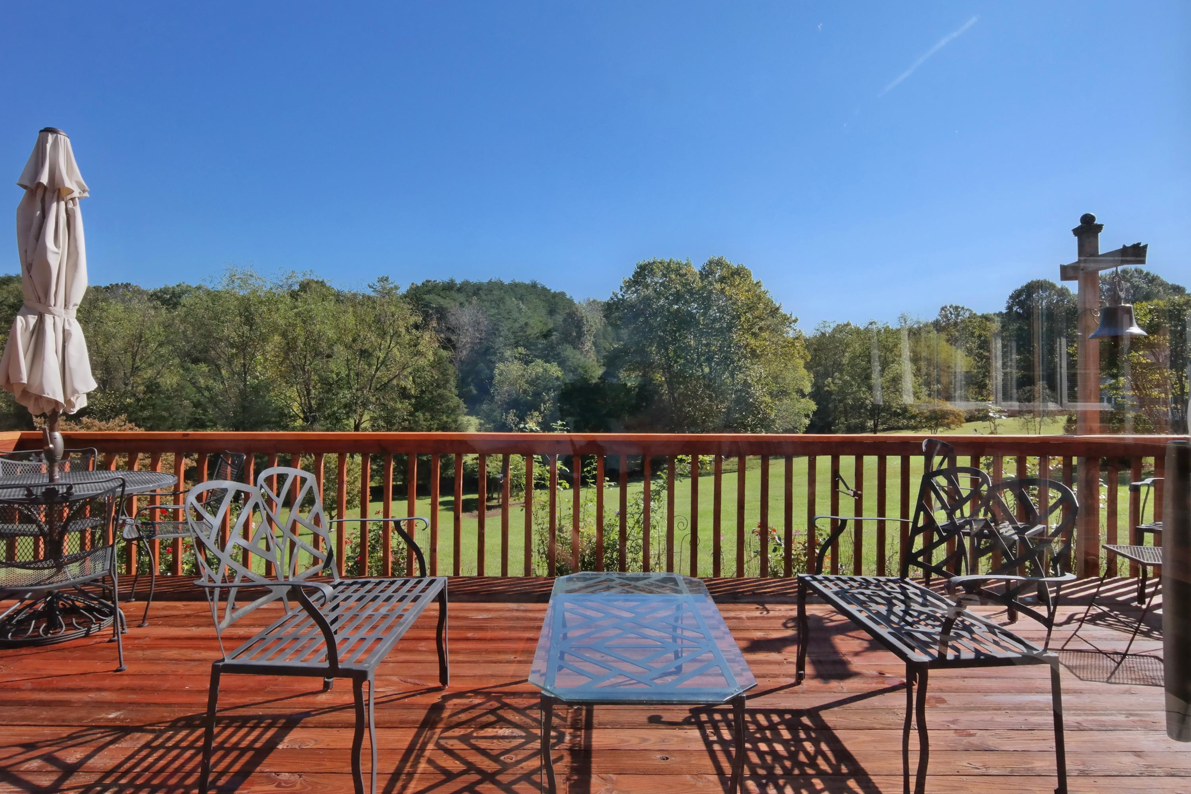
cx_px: 596
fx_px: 761
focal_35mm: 23
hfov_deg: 76.1
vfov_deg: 55.1
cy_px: 397
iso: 400
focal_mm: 15
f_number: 16
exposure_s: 1/200
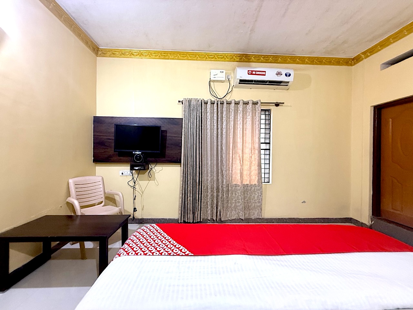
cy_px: 155
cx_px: 206
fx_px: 167
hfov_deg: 102.1
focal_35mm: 14
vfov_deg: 85.7
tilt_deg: +0.3
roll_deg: -0.9
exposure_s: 1/50
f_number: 2.2
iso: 250
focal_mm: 2.22
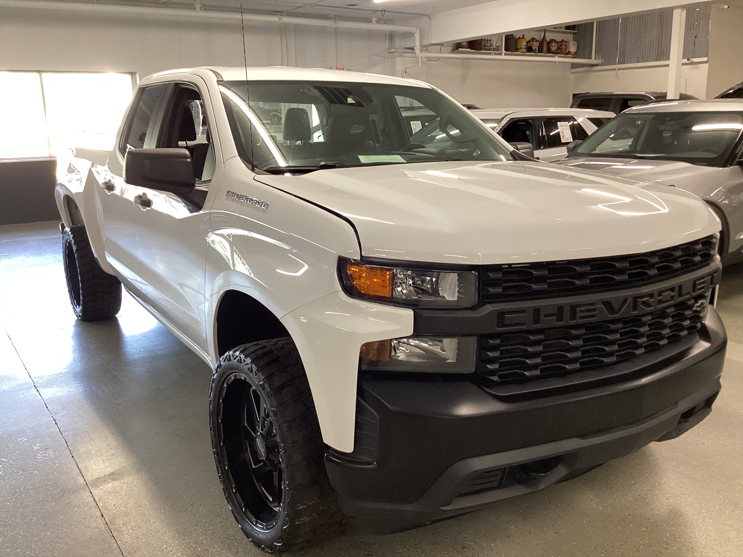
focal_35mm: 31
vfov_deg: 45.4
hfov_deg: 58.4
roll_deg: +1.4
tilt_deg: -15.4
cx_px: 372
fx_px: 665
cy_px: 278
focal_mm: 3.3
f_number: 2.4
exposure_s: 1/50
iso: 100
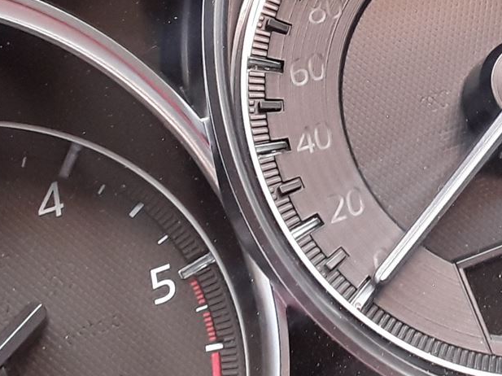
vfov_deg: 15.7
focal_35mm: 93
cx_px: 444
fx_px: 1348
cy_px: 63
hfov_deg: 20.7
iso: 100
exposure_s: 1/50
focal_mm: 2.91
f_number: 1.9
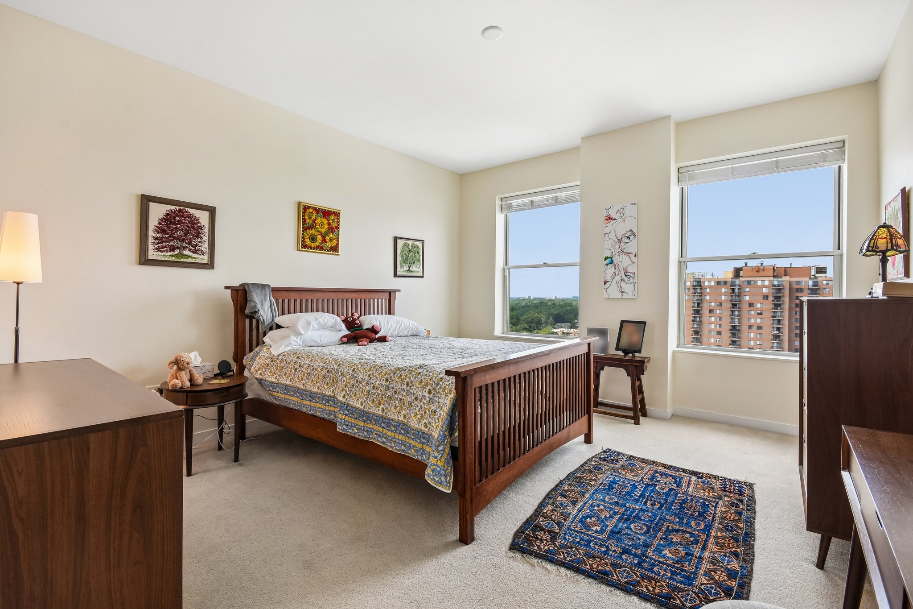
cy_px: 304
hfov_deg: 100.4
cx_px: 456
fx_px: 380
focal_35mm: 15
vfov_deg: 77.3
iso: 400
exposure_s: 1/80
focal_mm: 10
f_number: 8
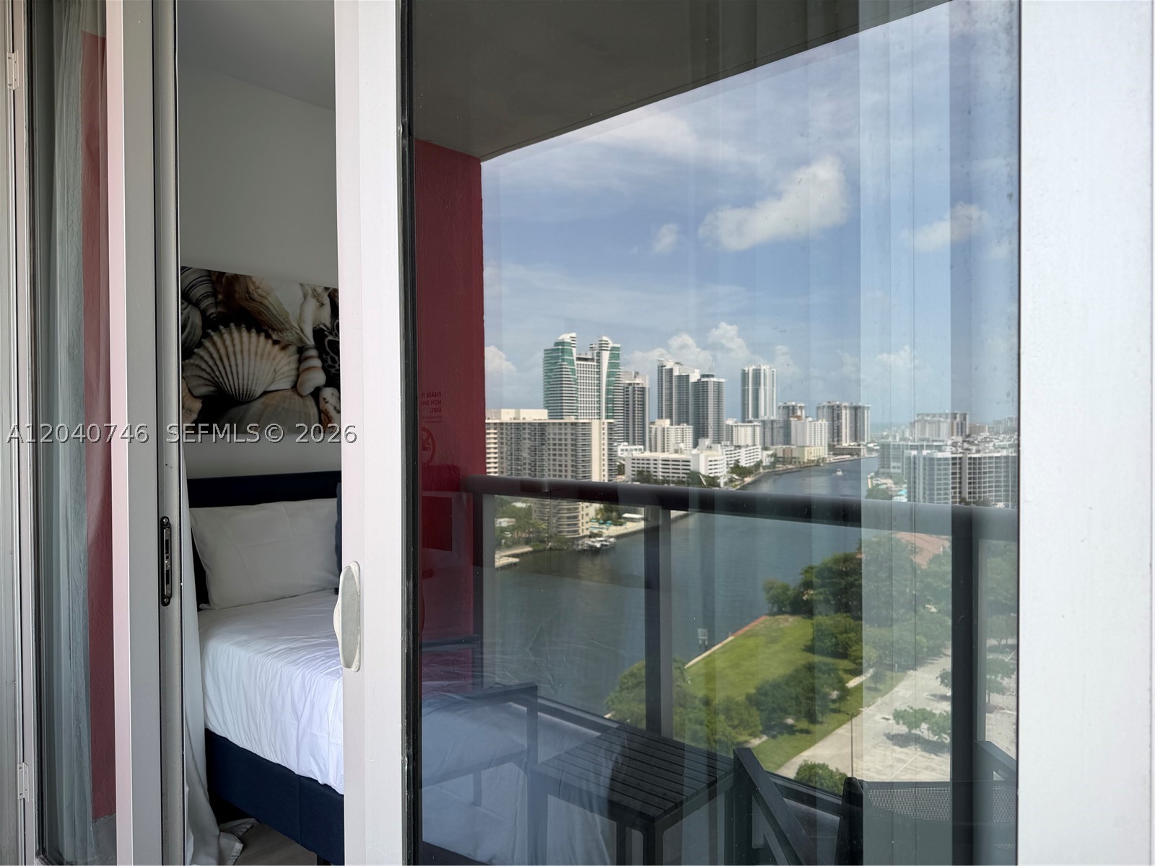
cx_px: 578
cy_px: 433
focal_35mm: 24
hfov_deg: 71.6
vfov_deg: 56.8
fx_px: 801
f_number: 1.78
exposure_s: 1/551
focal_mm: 6.76
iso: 80
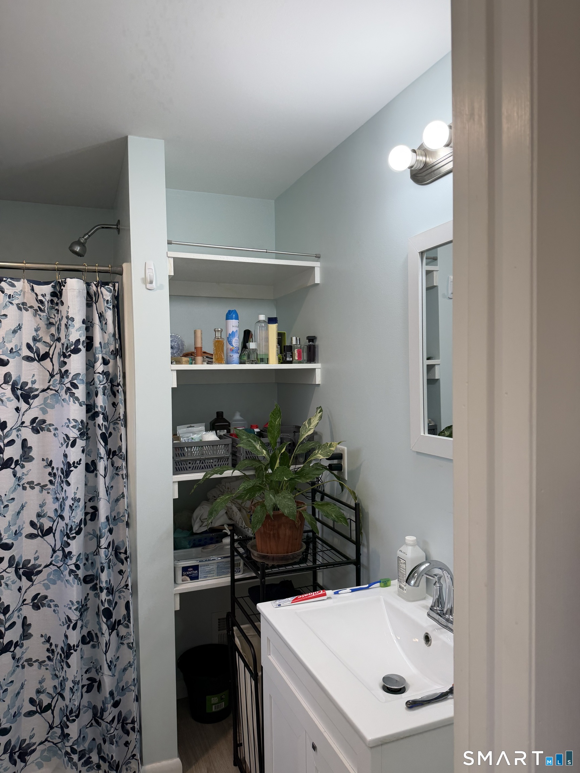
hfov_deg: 56.8
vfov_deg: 71.6
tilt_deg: -1.3
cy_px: 386
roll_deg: +1.3
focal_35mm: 24
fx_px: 536
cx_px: 290
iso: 100
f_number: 1.78
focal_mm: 6.76
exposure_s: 1/120
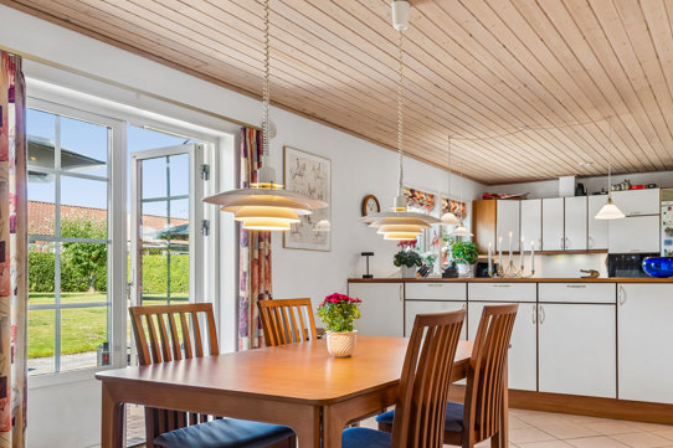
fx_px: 579
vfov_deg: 42.0
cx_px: 426
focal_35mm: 31
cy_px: 282
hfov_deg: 59.4
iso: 200
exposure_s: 1/5
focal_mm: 21
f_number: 10
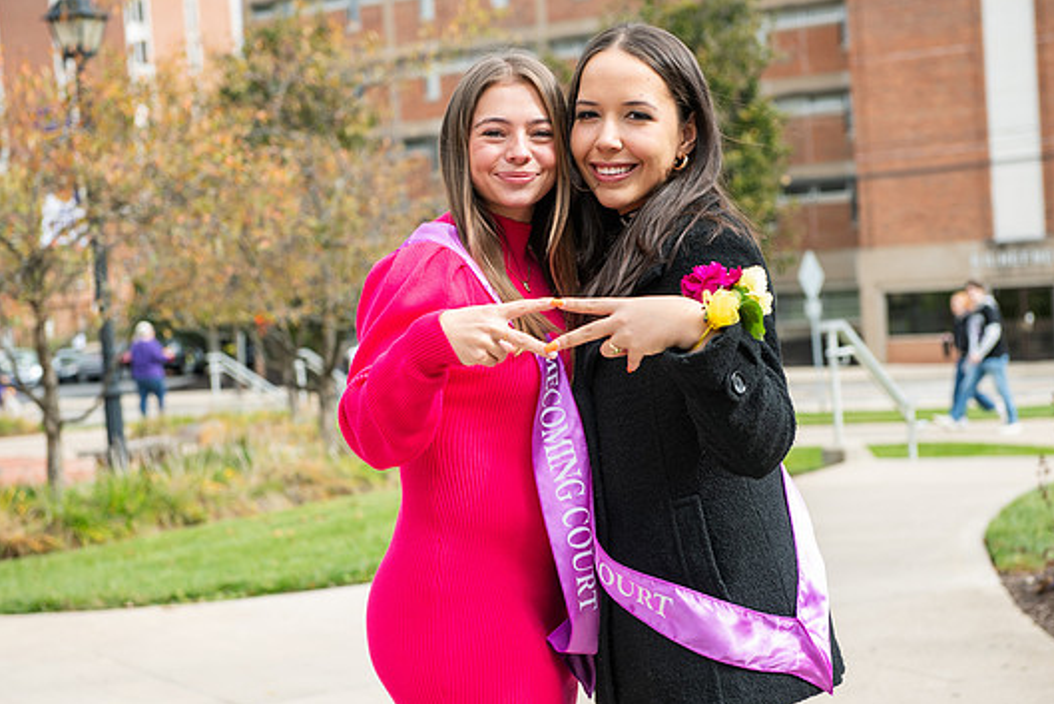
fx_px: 1991
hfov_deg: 29.6
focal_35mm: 68
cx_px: 542
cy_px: 366
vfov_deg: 20.0
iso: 250
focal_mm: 62
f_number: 4.5
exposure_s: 1/400
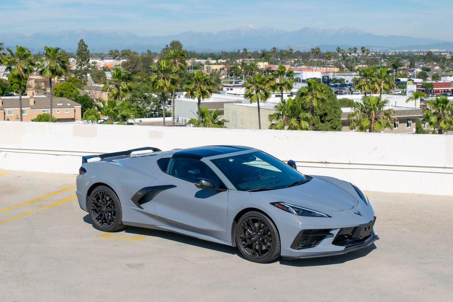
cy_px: 151
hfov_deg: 33.4
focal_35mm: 60
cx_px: 226
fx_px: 755
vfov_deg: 22.6
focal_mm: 40
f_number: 13
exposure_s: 1/500
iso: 200
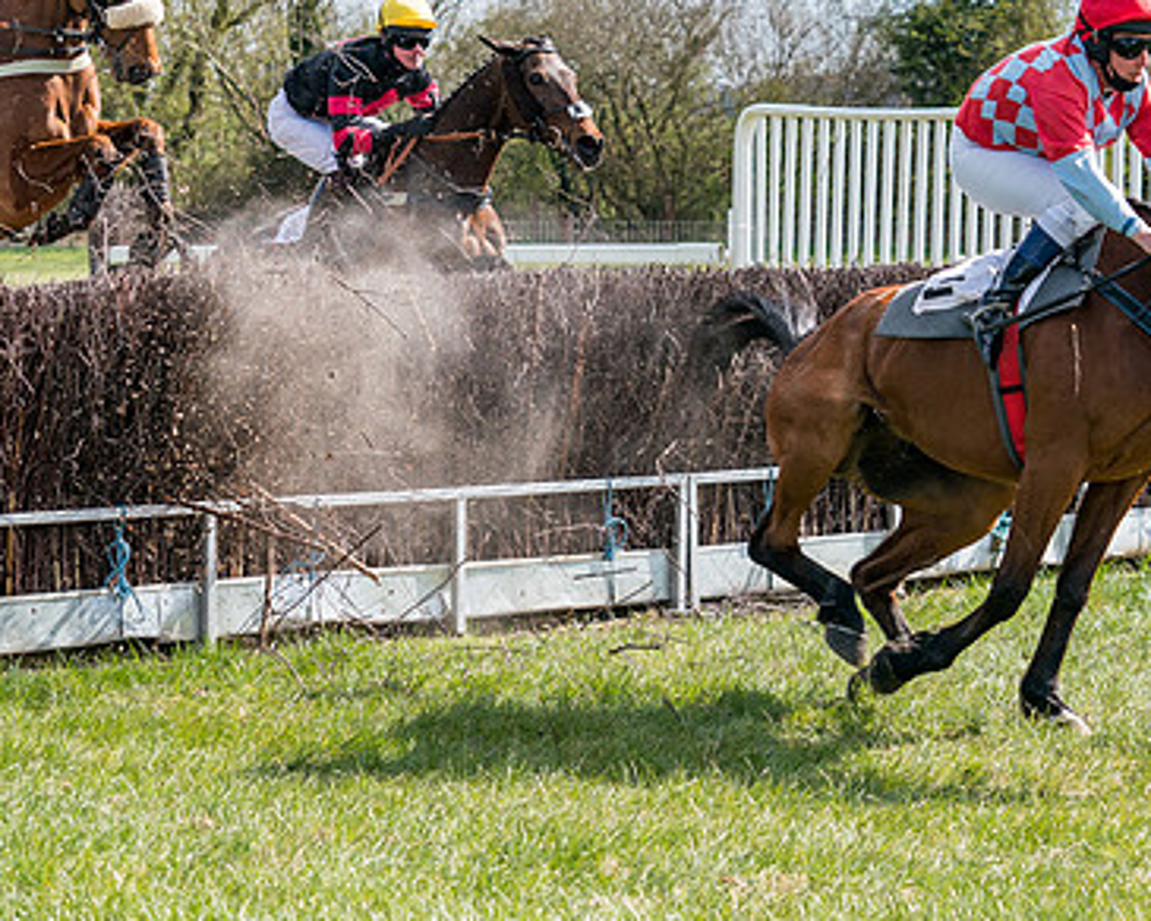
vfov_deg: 11.1
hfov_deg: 13.8
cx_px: 714
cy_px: 227
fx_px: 4735
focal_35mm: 139
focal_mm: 70
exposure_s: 1/1600
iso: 400
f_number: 4.5
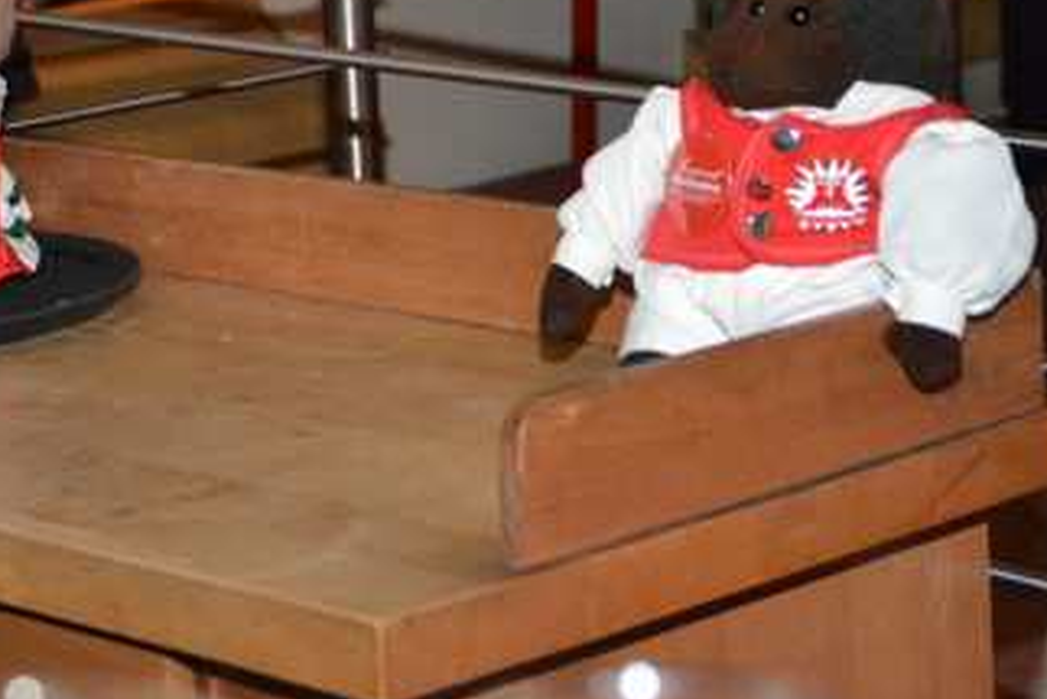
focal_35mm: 134
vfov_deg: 10.2
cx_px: 179
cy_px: 185
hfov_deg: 15.2
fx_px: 3899
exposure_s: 1/60
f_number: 4.8
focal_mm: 48
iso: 3200
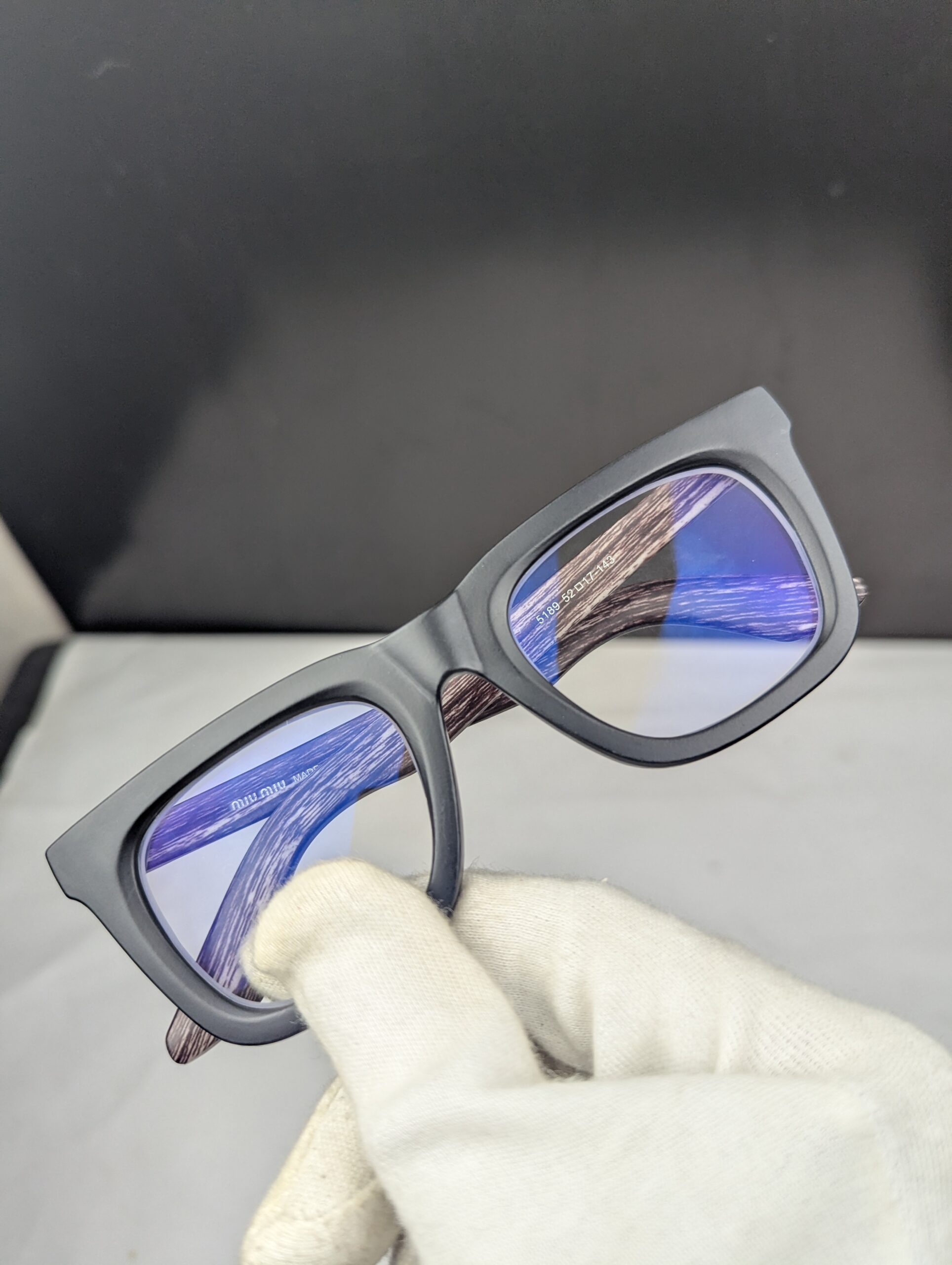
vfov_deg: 71.5
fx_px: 878
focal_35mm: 24
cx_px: 476
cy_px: 632
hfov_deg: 56.9
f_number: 1.85
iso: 57
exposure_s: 1/225
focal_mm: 6.81
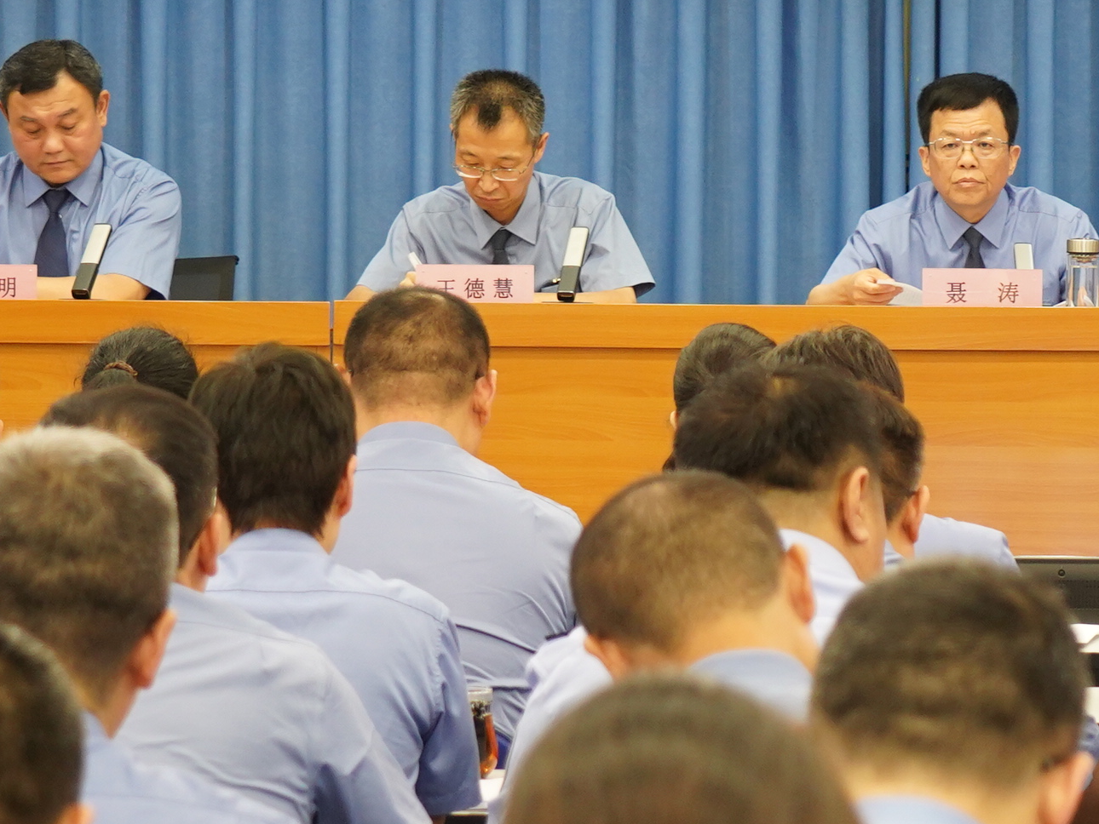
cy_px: 464
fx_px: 8415
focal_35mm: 265
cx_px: 899
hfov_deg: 7.5
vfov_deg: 5.6
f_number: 4.5
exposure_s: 1/25
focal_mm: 57
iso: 640
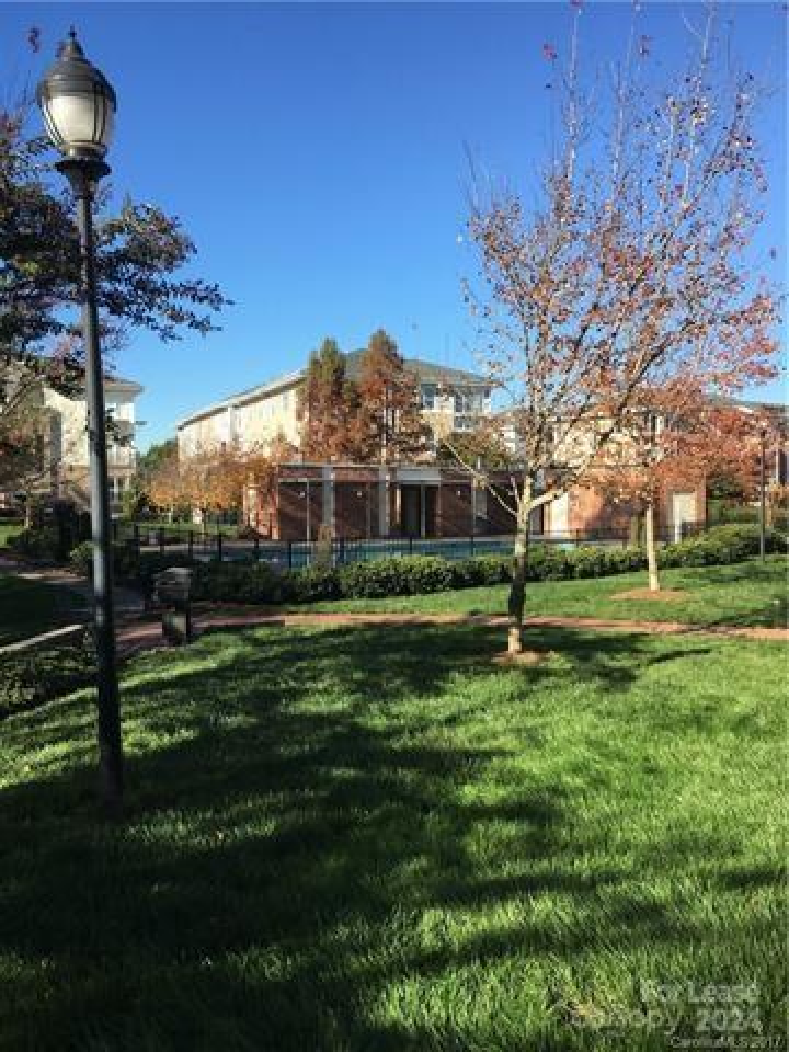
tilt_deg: -0.1
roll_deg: +1.2
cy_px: 526
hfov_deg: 48.2
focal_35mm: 29
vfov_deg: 61.7
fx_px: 881
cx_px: 394
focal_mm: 4.15
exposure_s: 1/810
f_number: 2.2
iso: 25
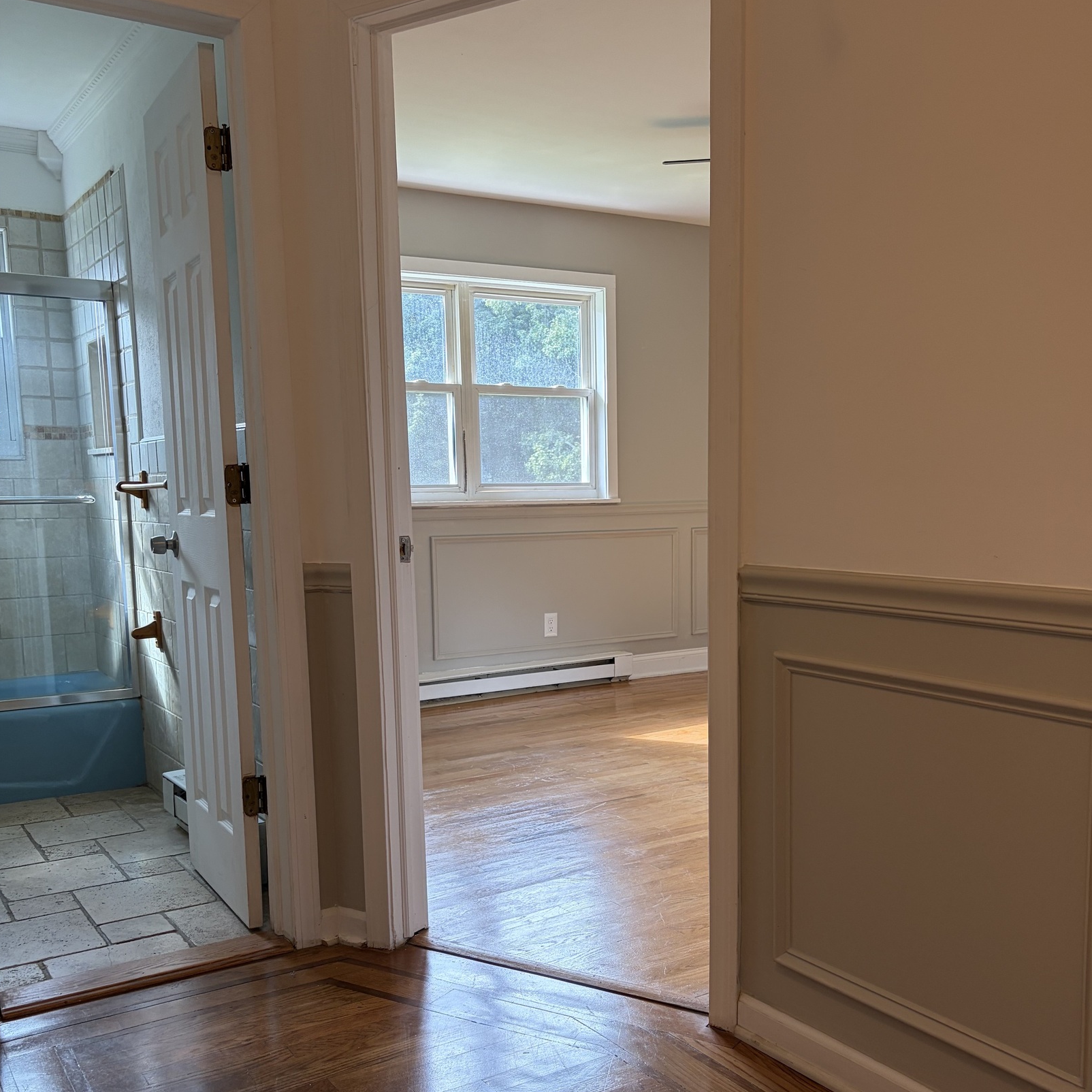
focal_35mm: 33
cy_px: 632
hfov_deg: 49.7
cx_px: 581
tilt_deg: -6.6
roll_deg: +1.0
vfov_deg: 49.5
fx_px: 1178
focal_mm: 5.96
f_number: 1.6
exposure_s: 1/120
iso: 80
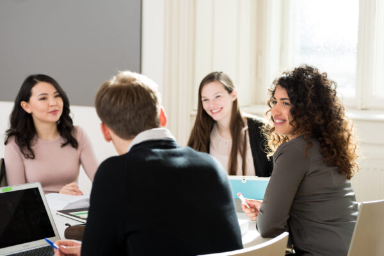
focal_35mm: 85
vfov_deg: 16.1
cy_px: 128
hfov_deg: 23.9
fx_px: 907
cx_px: 192
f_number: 3.5
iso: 250
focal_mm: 85
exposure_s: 1/200
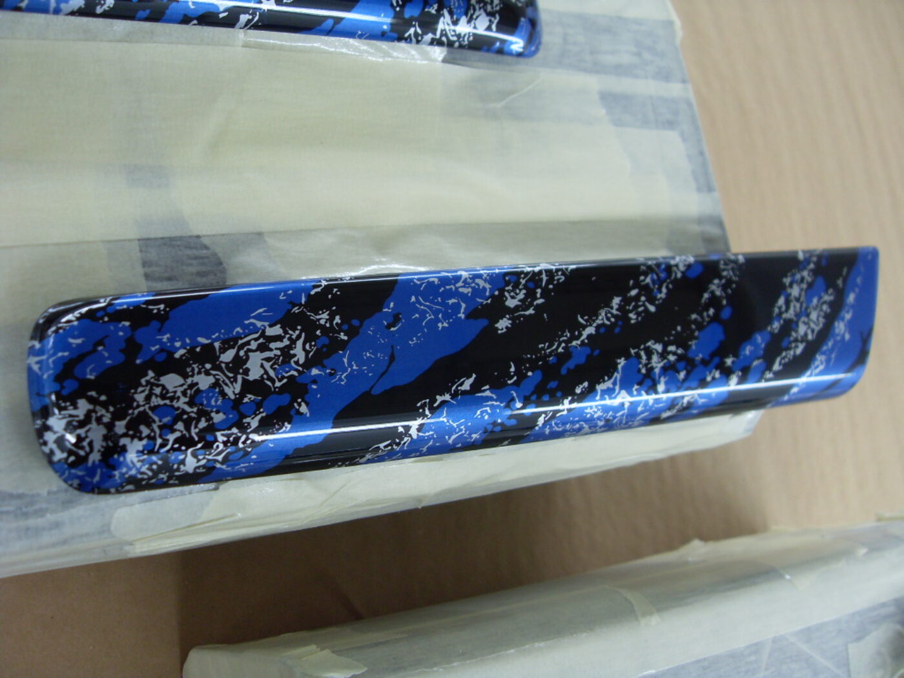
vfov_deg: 40.7
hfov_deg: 52.6
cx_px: 452
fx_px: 914
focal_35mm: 35
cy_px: 339
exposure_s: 1/45
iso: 120
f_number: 2.8
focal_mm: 6.3
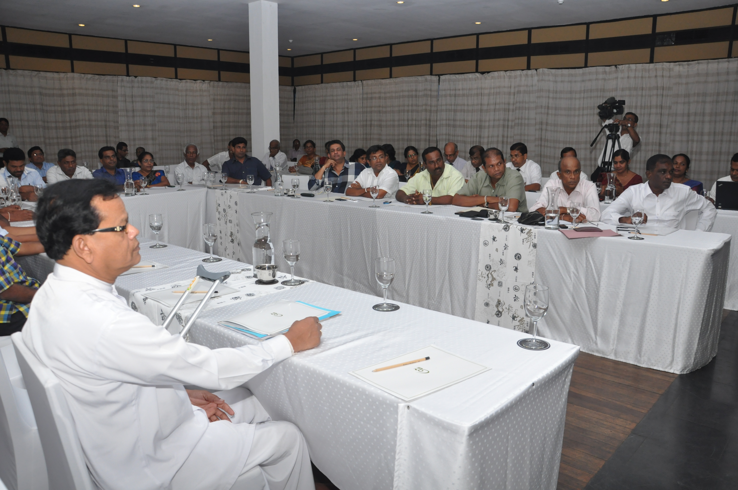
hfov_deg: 67.4
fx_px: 553
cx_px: 369
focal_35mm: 27
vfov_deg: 47.8
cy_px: 245
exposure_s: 1/125
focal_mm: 18
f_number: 6.3
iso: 800
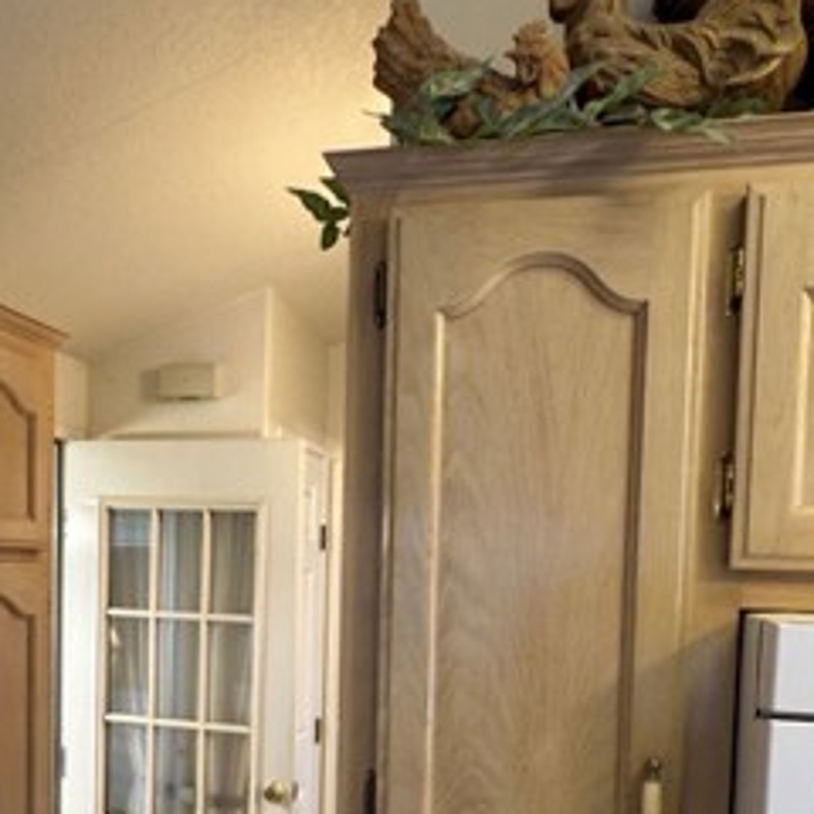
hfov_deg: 49.7
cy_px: 614
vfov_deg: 47.8
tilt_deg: -4.1
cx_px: 373
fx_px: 878
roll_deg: -1.0
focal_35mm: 33
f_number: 2.2
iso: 250
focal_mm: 2.22
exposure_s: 1/60
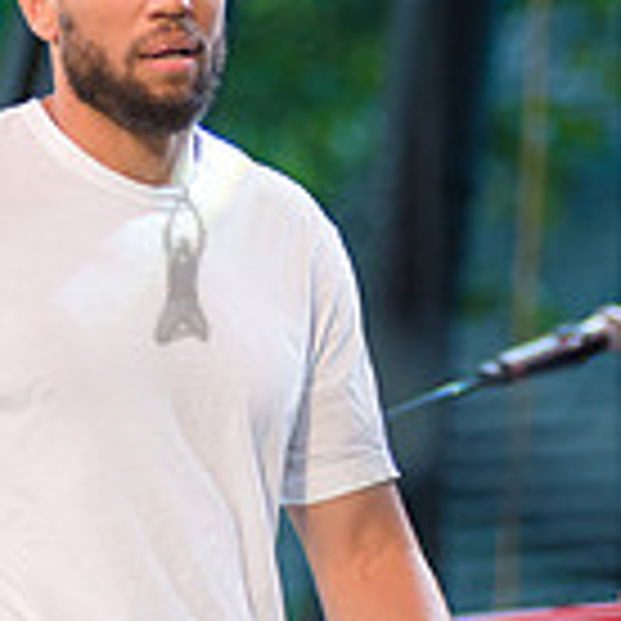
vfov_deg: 3.6
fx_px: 9783
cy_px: 263
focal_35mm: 482
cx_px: 180
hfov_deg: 3.6
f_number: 2.8
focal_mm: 135
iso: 1250
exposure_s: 1/640
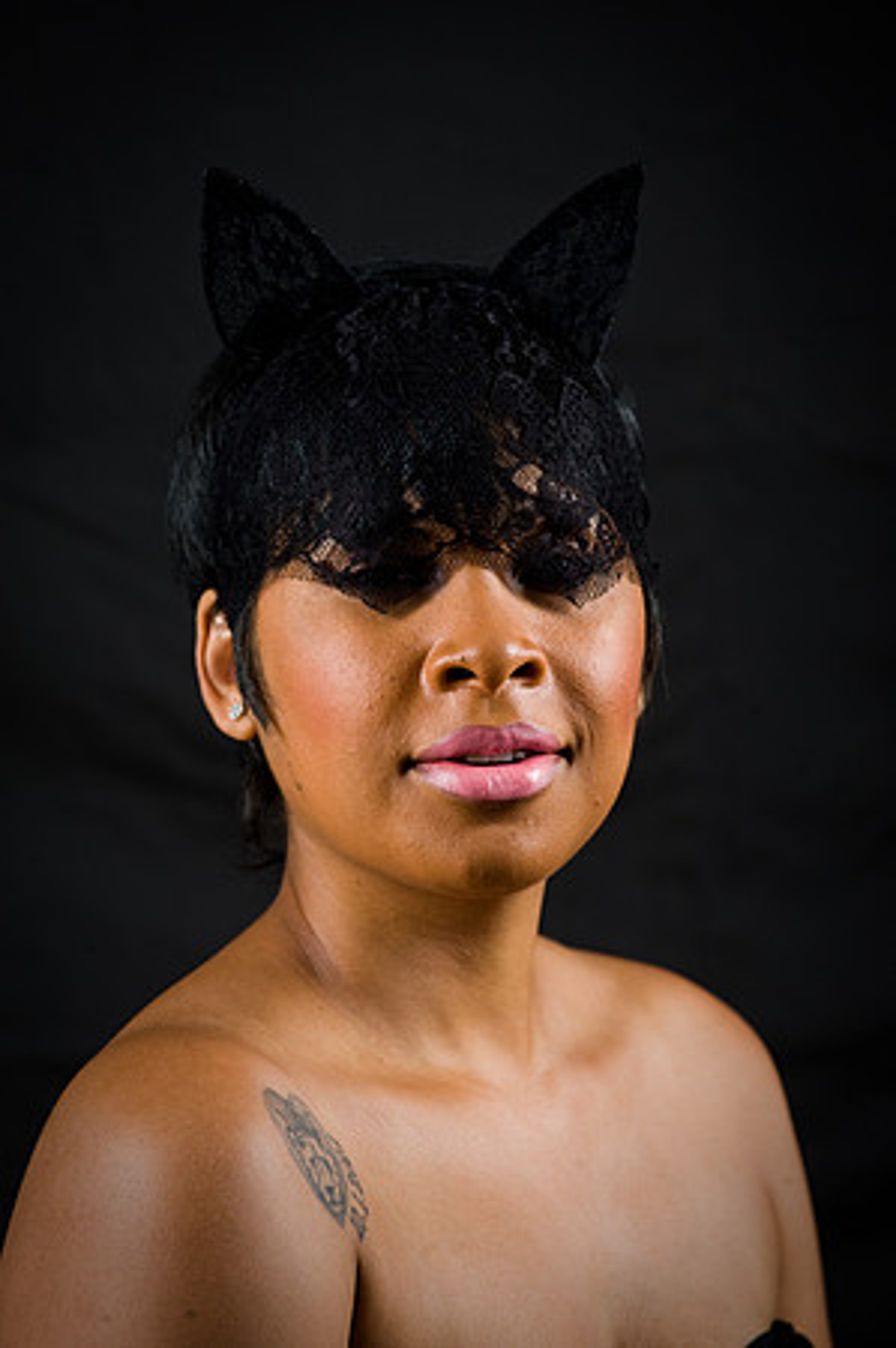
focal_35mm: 200
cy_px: 674
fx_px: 7483
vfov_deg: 10.3
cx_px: 448
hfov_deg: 6.9
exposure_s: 1/125
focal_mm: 200
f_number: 5.6
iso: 200
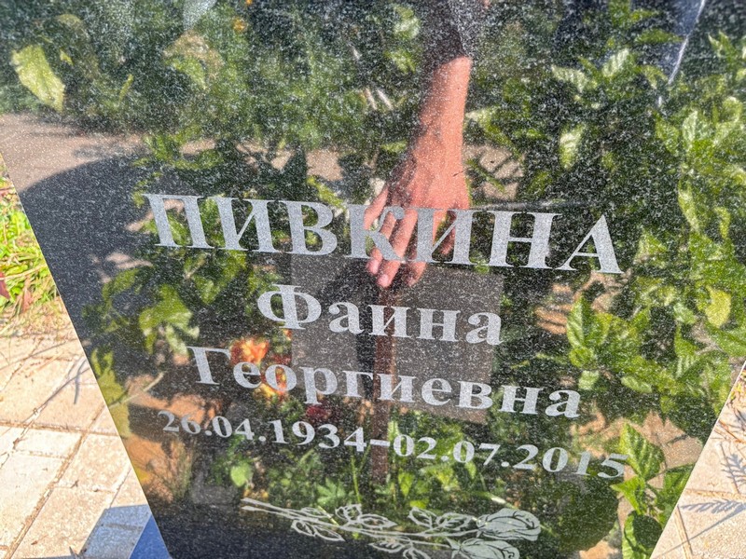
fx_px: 560
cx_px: 373
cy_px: 280
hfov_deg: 67.3
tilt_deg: -35.8
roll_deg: +1.5
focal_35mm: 26
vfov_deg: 53.1
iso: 50
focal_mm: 5.96
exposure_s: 1/172
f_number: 1.6
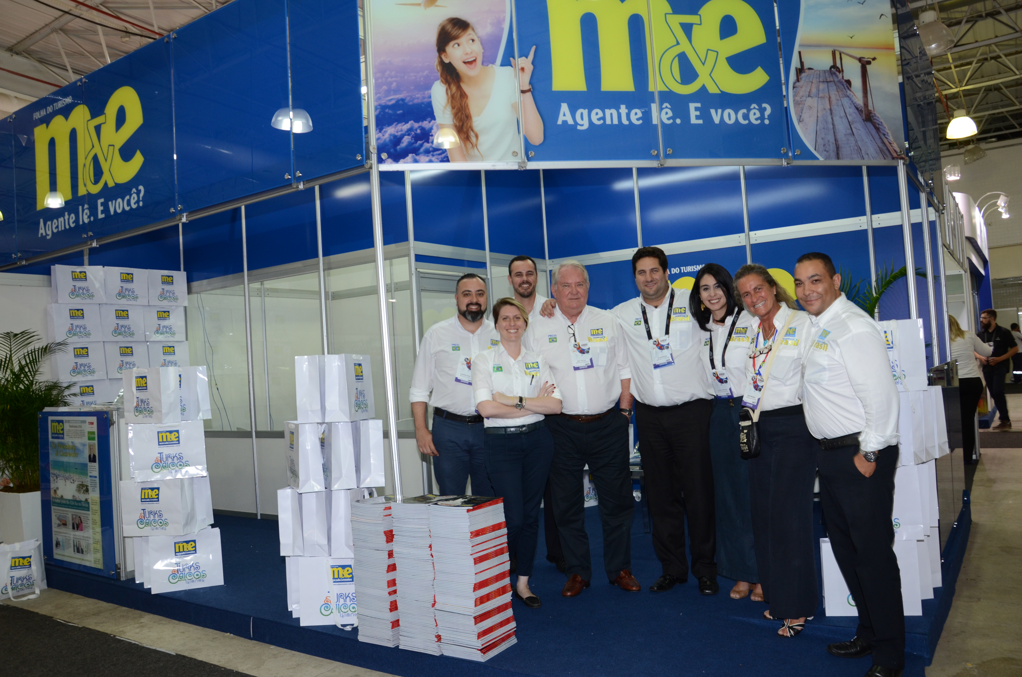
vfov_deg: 47.7
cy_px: 338
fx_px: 765
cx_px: 511
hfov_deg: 67.5
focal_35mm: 27
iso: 500
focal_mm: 18
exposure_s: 1/50
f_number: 5.6
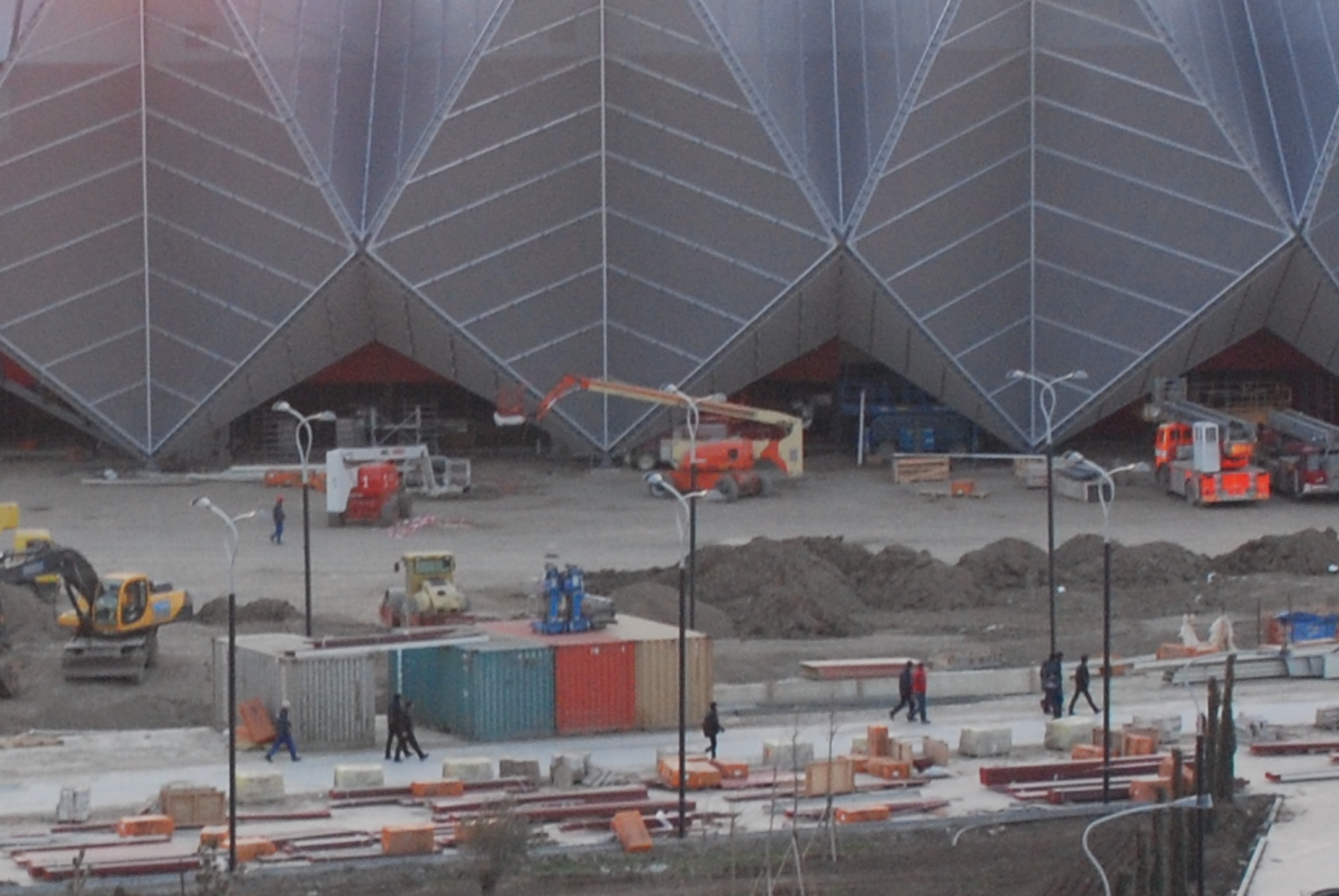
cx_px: 231
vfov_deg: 7.8
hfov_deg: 11.6
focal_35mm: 176
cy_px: 536
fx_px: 6549
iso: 400
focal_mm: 31
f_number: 5.6
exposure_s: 1/30
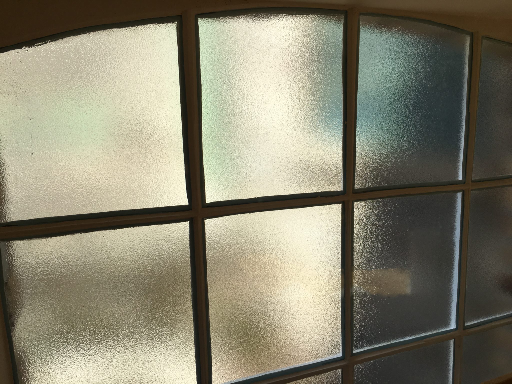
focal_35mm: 29
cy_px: 192
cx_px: 256
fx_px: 429
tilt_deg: -10.8
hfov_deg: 61.7
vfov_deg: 48.2
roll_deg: +1.7
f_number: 2.2
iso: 25
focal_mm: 4.15
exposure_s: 1/986
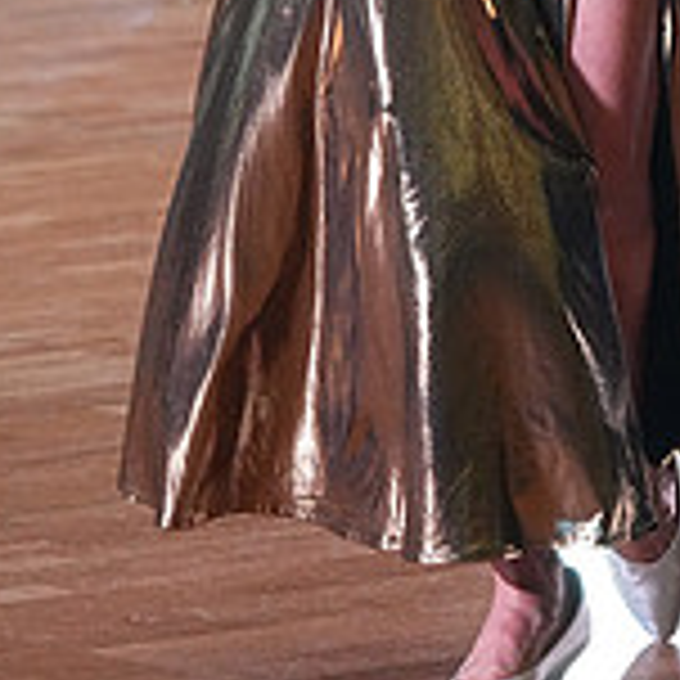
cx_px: 844
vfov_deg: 3.3
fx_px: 11668
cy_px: -459
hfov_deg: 3.3
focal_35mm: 525
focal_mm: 161
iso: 6400
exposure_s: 1/400
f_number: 5
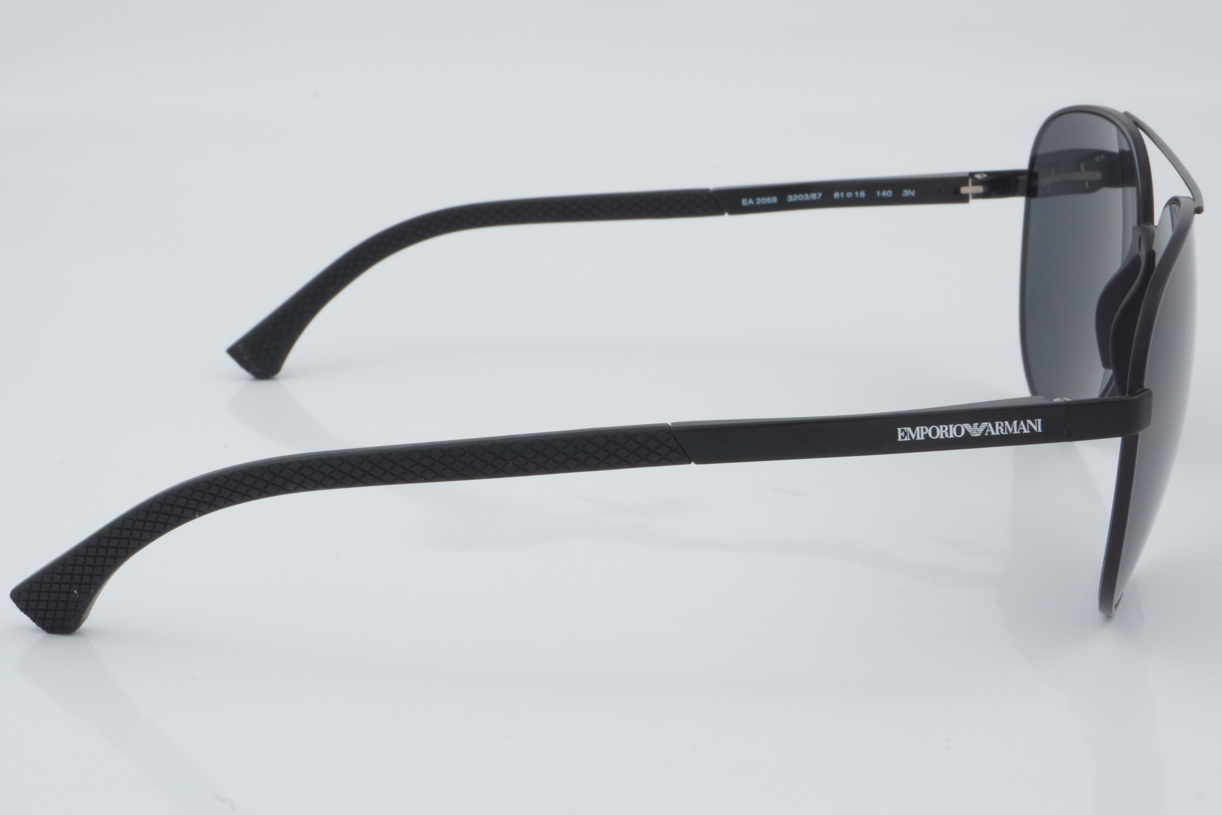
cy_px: 408
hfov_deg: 27.0
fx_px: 2546
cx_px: 611
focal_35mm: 75
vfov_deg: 18.2
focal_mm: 50
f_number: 32
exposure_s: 1/4
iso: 100
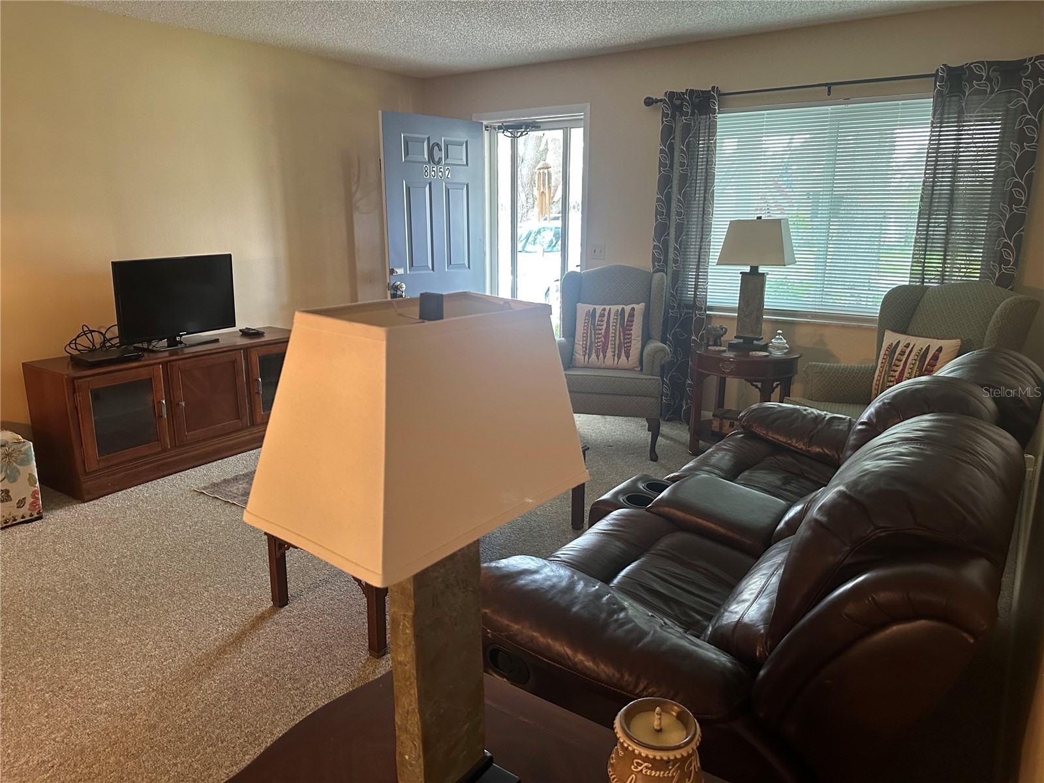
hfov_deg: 71.6
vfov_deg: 56.8
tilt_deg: -13.0
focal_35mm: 24
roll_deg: +0.4
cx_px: 522
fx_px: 724
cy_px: 392
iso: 400
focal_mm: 6.86
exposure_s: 1/60
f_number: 1.78
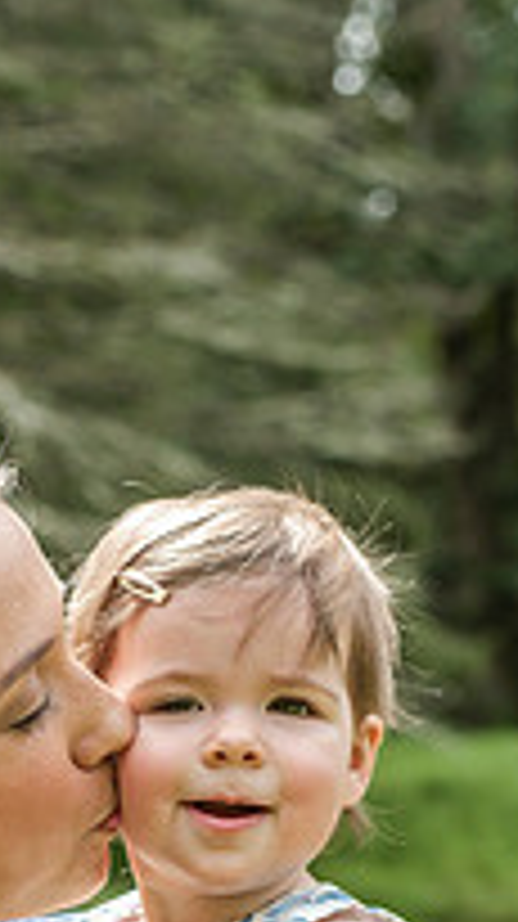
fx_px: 2814
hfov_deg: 10.5
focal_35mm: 115
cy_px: 864
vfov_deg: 18.3
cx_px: 144
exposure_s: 1/1600
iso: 400
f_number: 4
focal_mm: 50
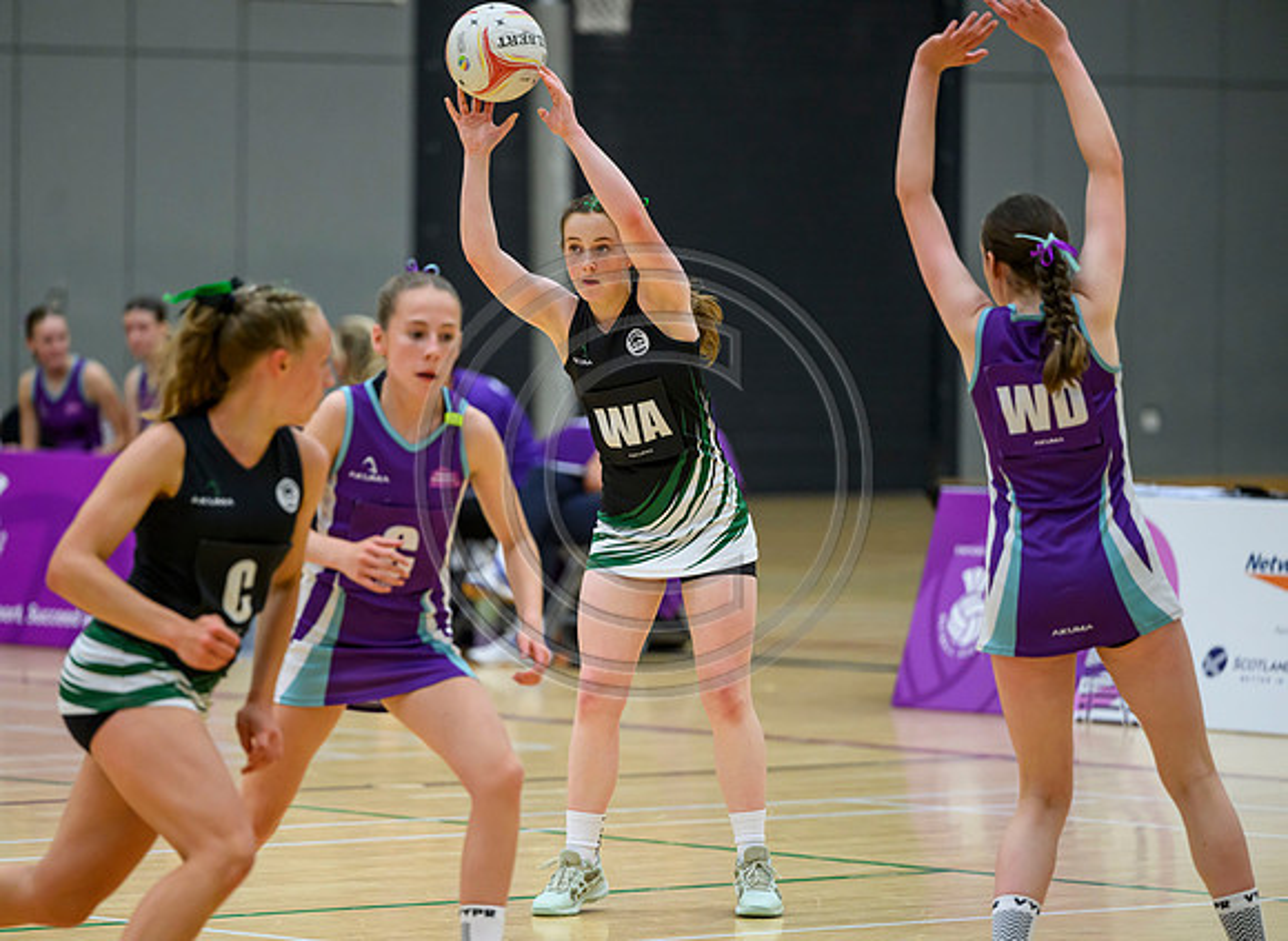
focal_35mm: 213
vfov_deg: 6.9
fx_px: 7844
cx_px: 582
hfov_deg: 9.4
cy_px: 470
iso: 3200
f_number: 2.8
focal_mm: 200
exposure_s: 1/1250
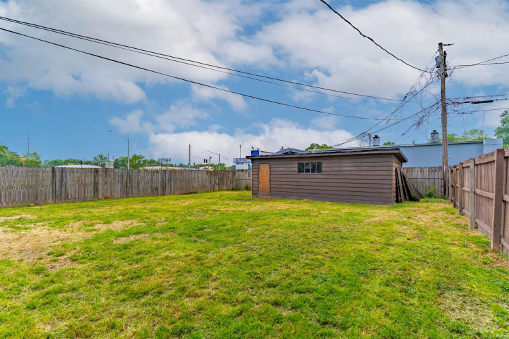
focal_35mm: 17
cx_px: 254
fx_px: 240
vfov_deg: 70.4
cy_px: 170
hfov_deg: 93.3
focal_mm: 17
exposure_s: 1/250
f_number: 8
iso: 200
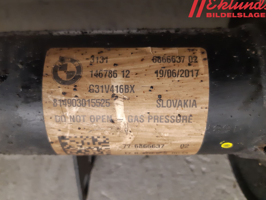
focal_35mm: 27
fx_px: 207
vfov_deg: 51.4
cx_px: 133
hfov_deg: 65.3
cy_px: 98
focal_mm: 3.93
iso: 250
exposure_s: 1/50
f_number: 1.7
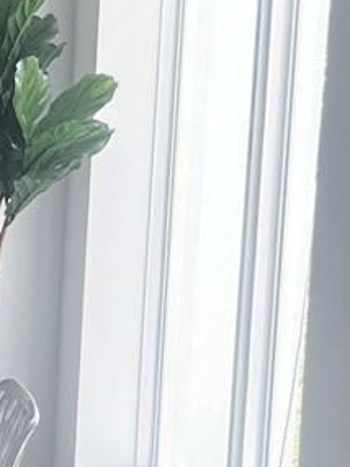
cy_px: 400
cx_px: -469
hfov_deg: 9.2
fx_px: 1967
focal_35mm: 146
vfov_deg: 13.4
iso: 64
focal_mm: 5.7
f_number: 1.5
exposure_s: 1/168
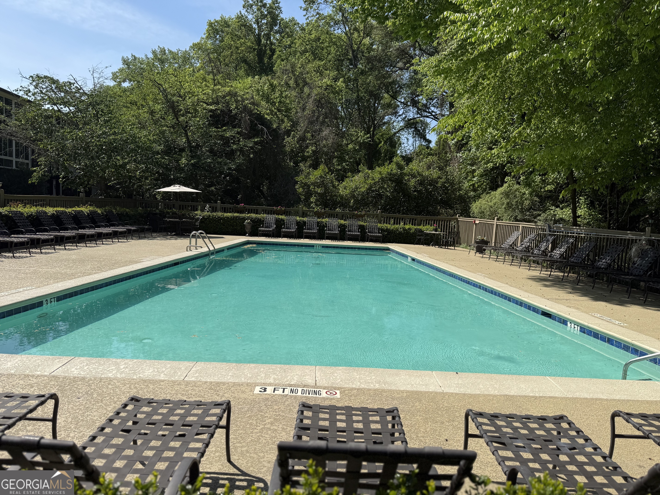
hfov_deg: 71.6
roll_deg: -3.3
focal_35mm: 24
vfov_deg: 56.8
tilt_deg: -3.8
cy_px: 248
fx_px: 458
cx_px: 330
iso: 80
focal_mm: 6.76
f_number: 1.78
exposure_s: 1/5714
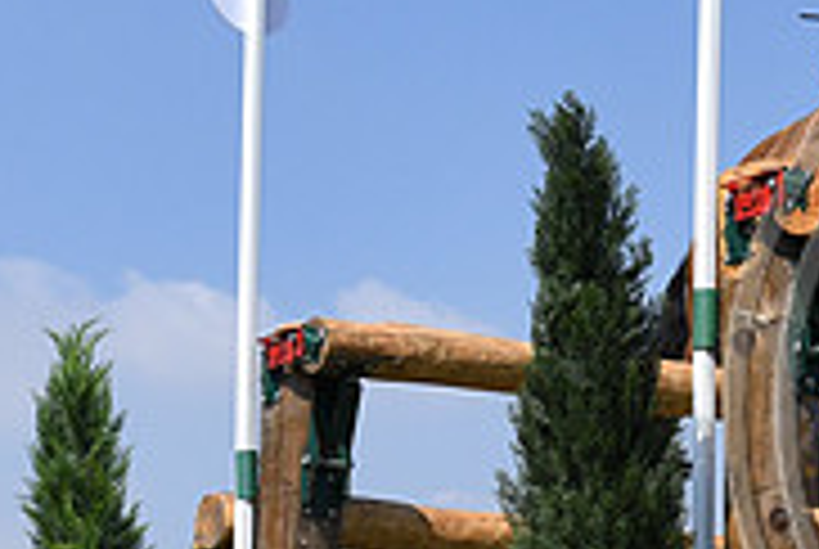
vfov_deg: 13.1
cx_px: 1138
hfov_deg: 17.8
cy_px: 344
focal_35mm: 105
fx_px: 2393
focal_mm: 22
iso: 1000
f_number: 8
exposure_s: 1/3200
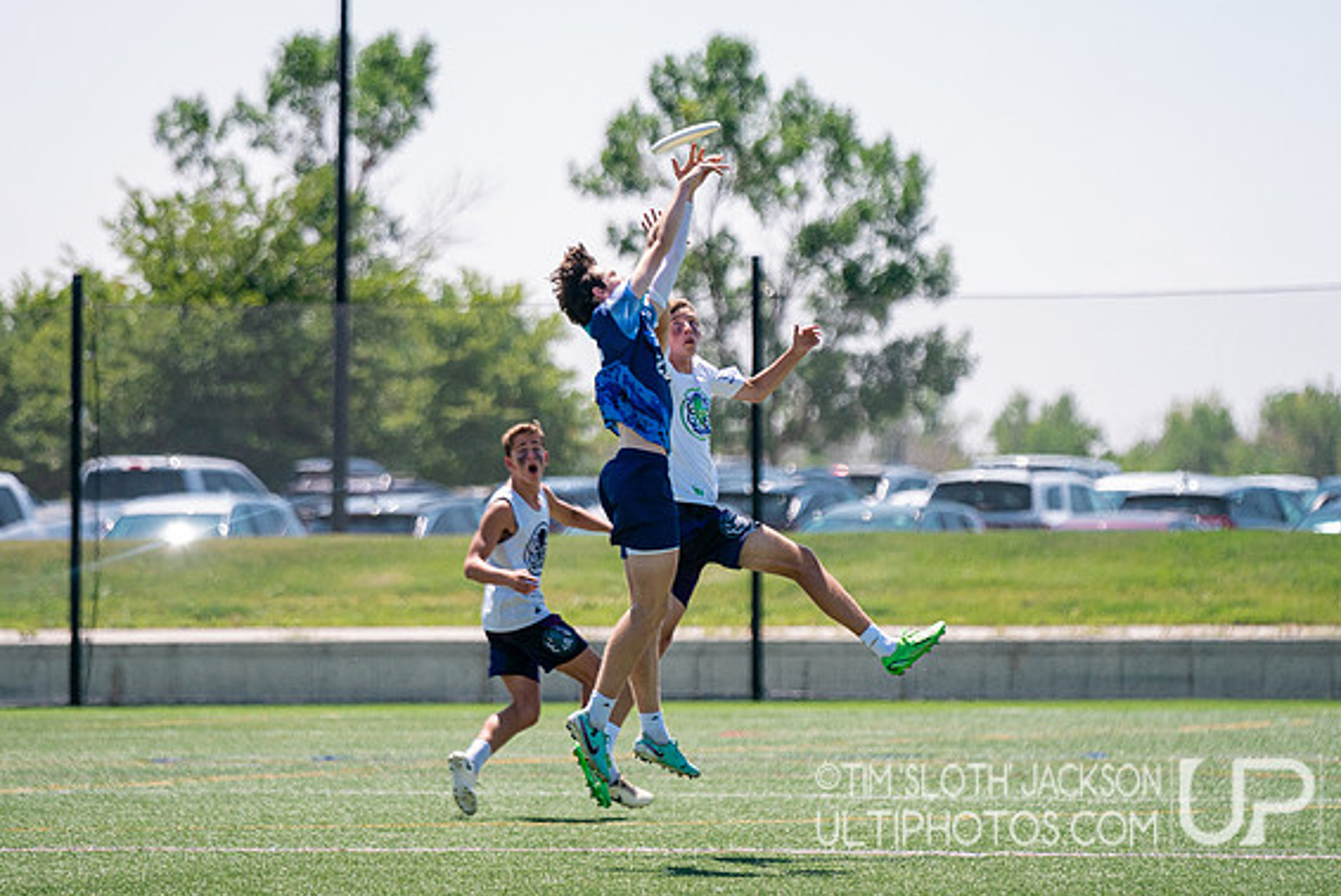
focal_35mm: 281
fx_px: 10472
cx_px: 628
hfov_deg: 7.3
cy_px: 415
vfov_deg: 4.9
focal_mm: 200
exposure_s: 1/6400
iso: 640
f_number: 2.8
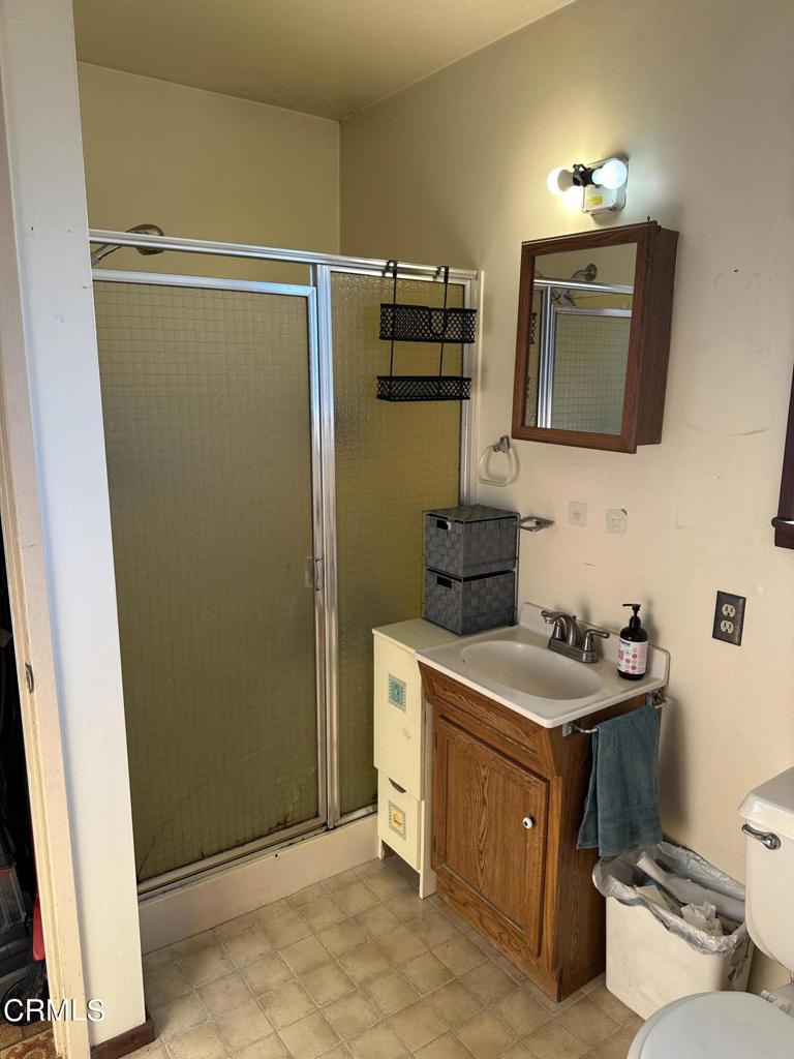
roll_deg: -2.2
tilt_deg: -10.8
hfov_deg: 56.8
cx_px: 397
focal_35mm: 24
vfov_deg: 71.6
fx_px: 734
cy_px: 530
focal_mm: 6.86
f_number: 1.78
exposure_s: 1/121
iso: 64
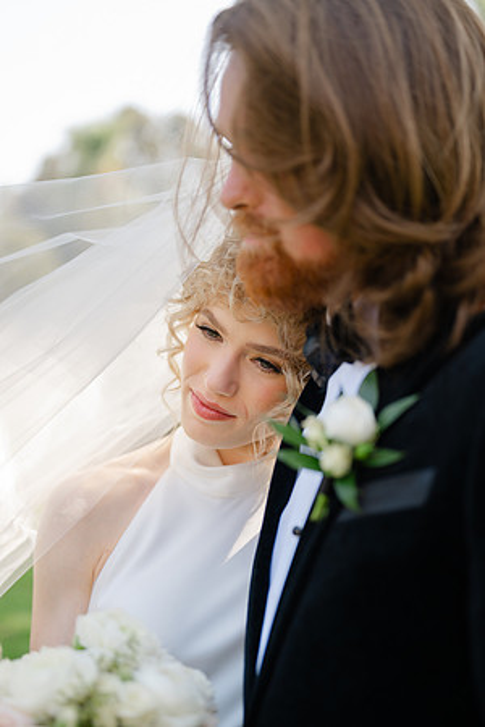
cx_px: 242
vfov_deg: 39.6
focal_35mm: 50
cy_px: 364
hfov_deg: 27.0
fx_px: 1010
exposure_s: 1/320
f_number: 1.8
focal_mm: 50
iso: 64
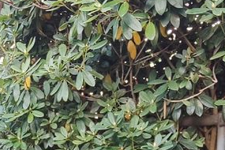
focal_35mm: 73
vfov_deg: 15.5
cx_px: 0
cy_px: 286
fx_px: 456
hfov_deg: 26.3
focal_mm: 3.49
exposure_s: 1/100
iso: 51
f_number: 2.45
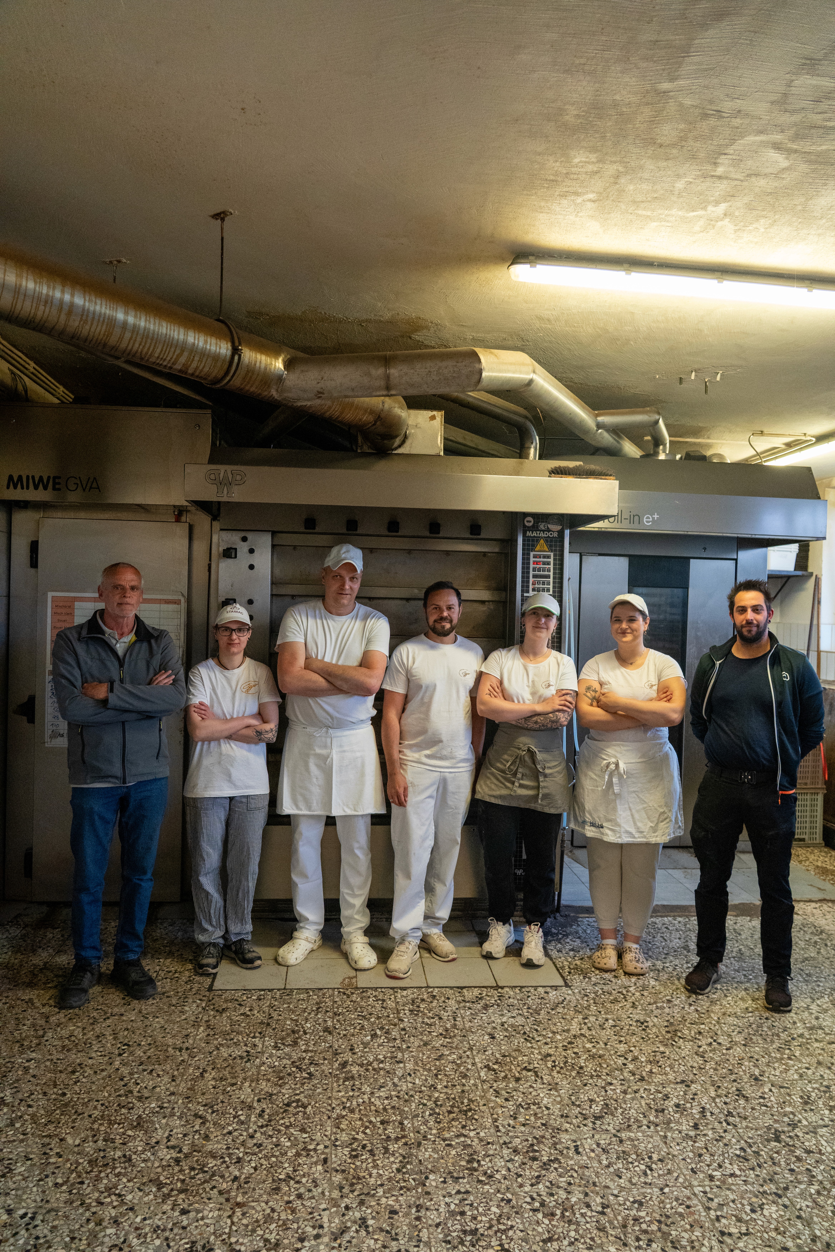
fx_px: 835
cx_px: 418
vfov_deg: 73.7
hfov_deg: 53.1
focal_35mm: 24
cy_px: 626
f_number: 4
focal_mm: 24
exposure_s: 1/160
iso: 8000
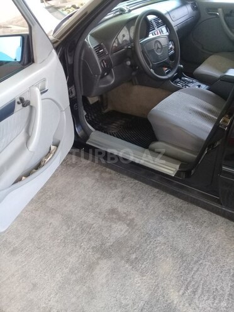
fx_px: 279
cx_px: 117
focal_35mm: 31
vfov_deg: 58.4
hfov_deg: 45.4
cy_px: 156
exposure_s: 1/33
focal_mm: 3.3
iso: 80
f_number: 2.2
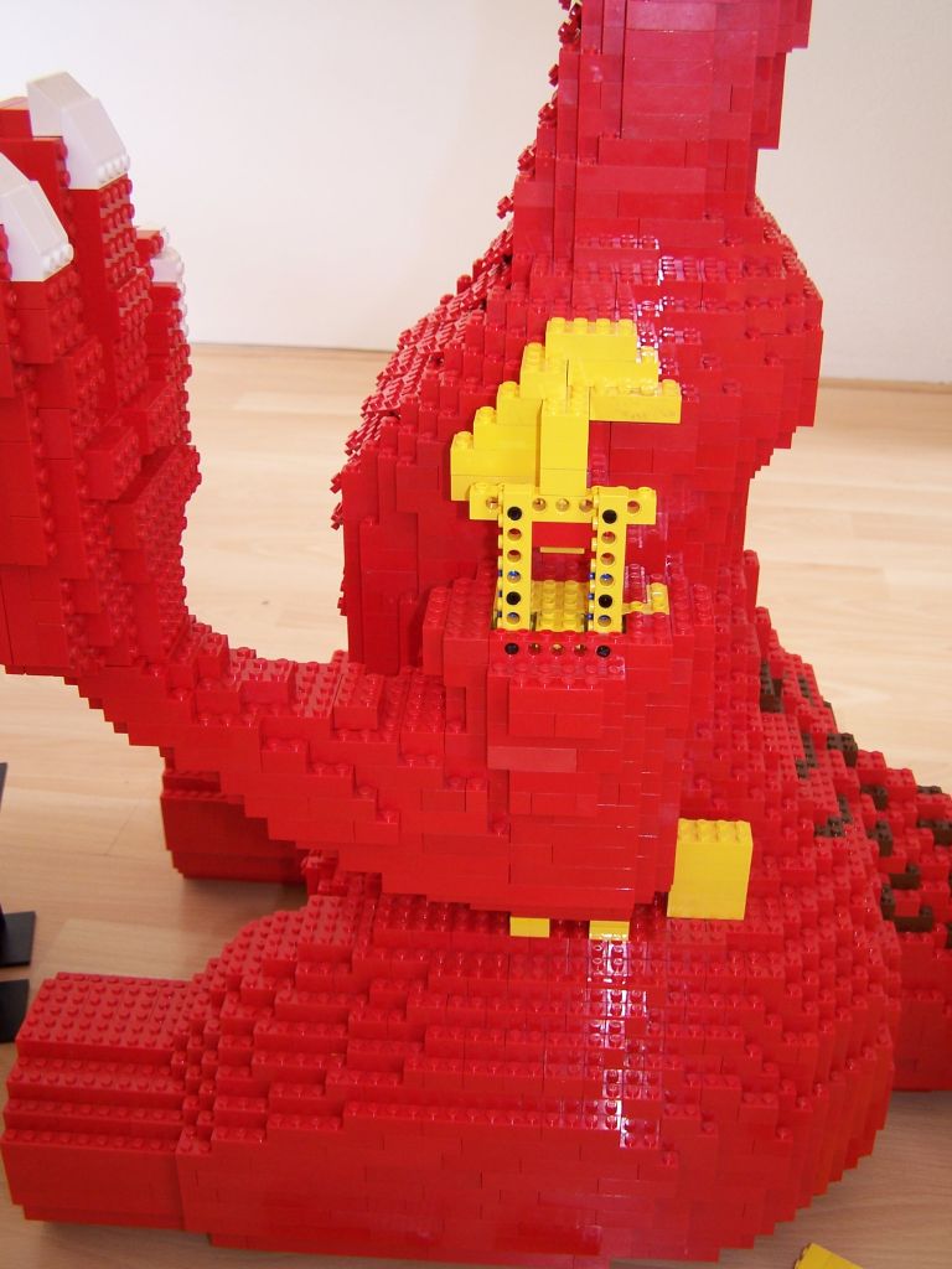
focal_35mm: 38
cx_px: 476
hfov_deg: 37.7
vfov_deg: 49.0
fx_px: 1393
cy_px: 634
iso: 80
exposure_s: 1/8
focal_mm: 6.3
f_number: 2.8
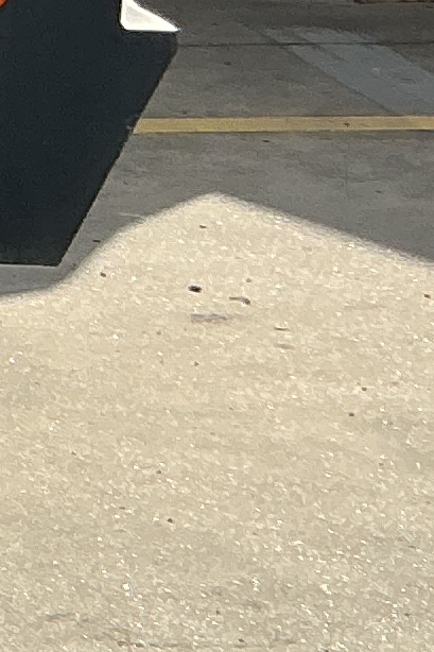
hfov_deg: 5.8
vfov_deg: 10.2
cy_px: -108
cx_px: -1333
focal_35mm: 198
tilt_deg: -10.9
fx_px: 3582
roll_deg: +1.7
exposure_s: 1/1675
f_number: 1.8
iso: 25
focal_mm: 3
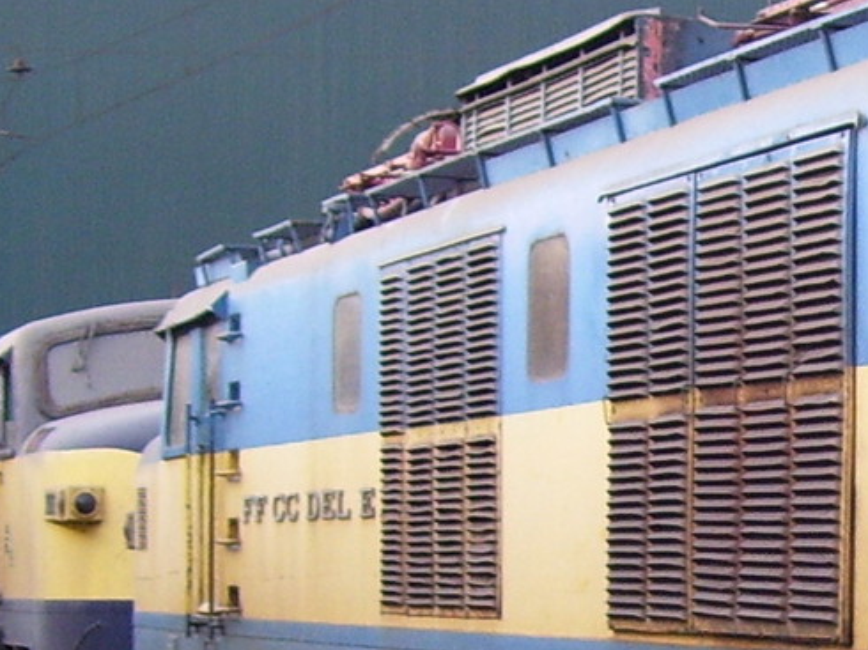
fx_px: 3634
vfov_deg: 10.2
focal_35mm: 145
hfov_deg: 13.2
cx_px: 1091
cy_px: 595
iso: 125
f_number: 2.7
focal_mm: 6
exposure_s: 1/60
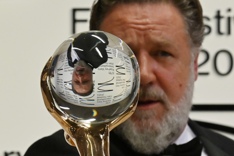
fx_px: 455
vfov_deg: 19.5
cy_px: 78
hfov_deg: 28.8
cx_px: 117
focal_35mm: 70
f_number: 8
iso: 2500
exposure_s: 1/125
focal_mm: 70
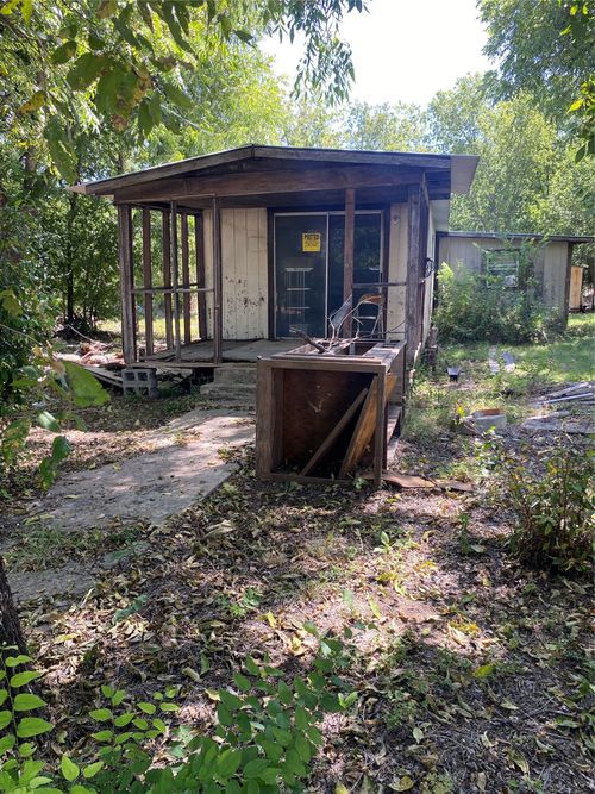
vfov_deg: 67.3
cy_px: 397
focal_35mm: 26
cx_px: 298
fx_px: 596
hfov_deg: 53.0
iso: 32
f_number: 1.8
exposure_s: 1/127
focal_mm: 4.25
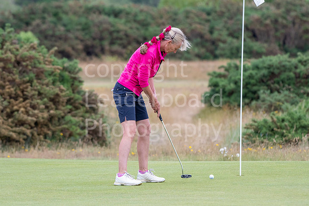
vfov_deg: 3.4
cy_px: 103
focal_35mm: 405
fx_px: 3477
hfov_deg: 5.1
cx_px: 154
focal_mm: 270
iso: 800
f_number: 5.6
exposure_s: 1/1000
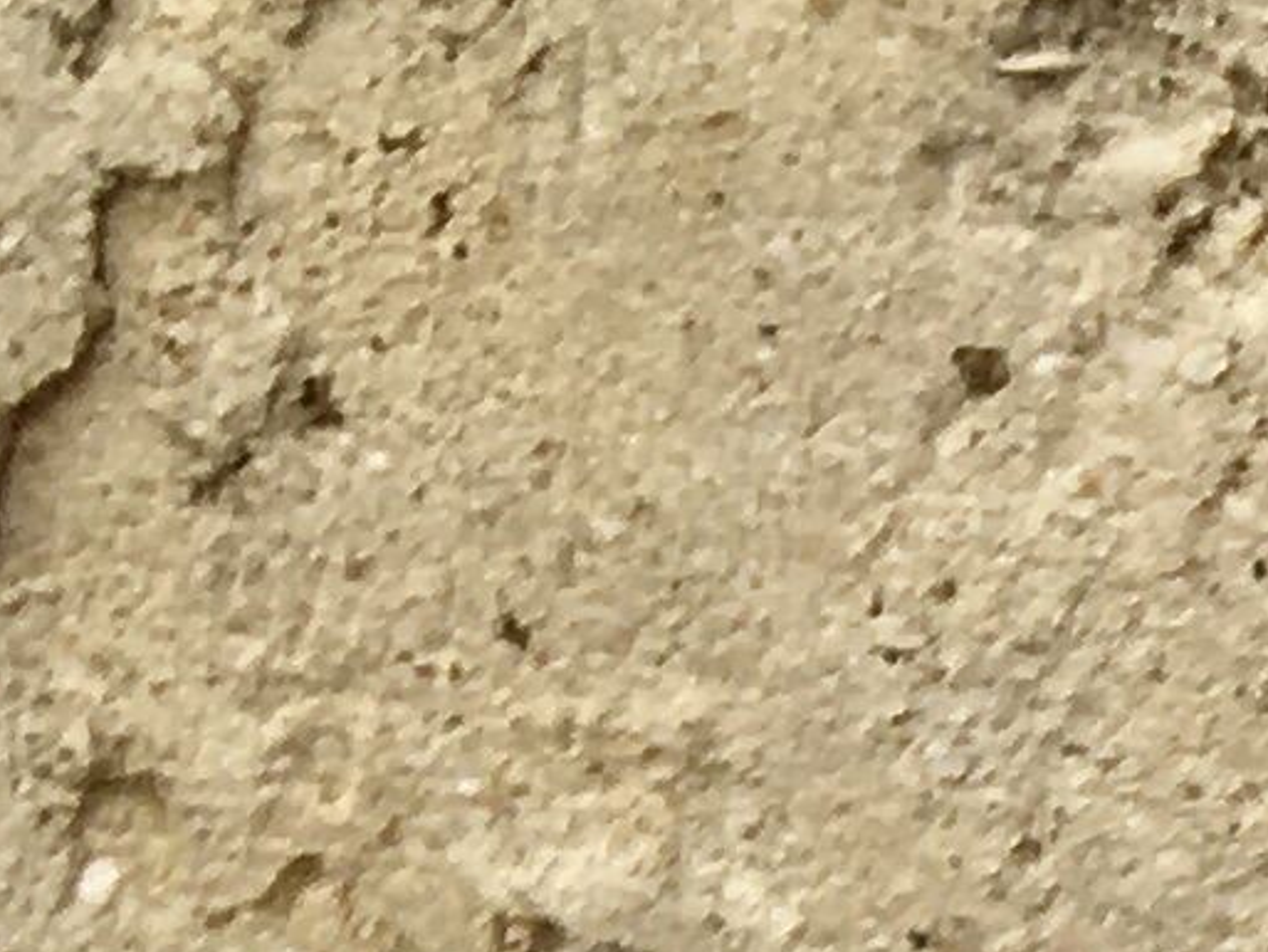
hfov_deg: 7.9
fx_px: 8354
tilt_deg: -17.3
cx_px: 3213
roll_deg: -1.2
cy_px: 3101
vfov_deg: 5.9
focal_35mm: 228
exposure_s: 1/358
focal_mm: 4.15
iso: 25
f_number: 2.2
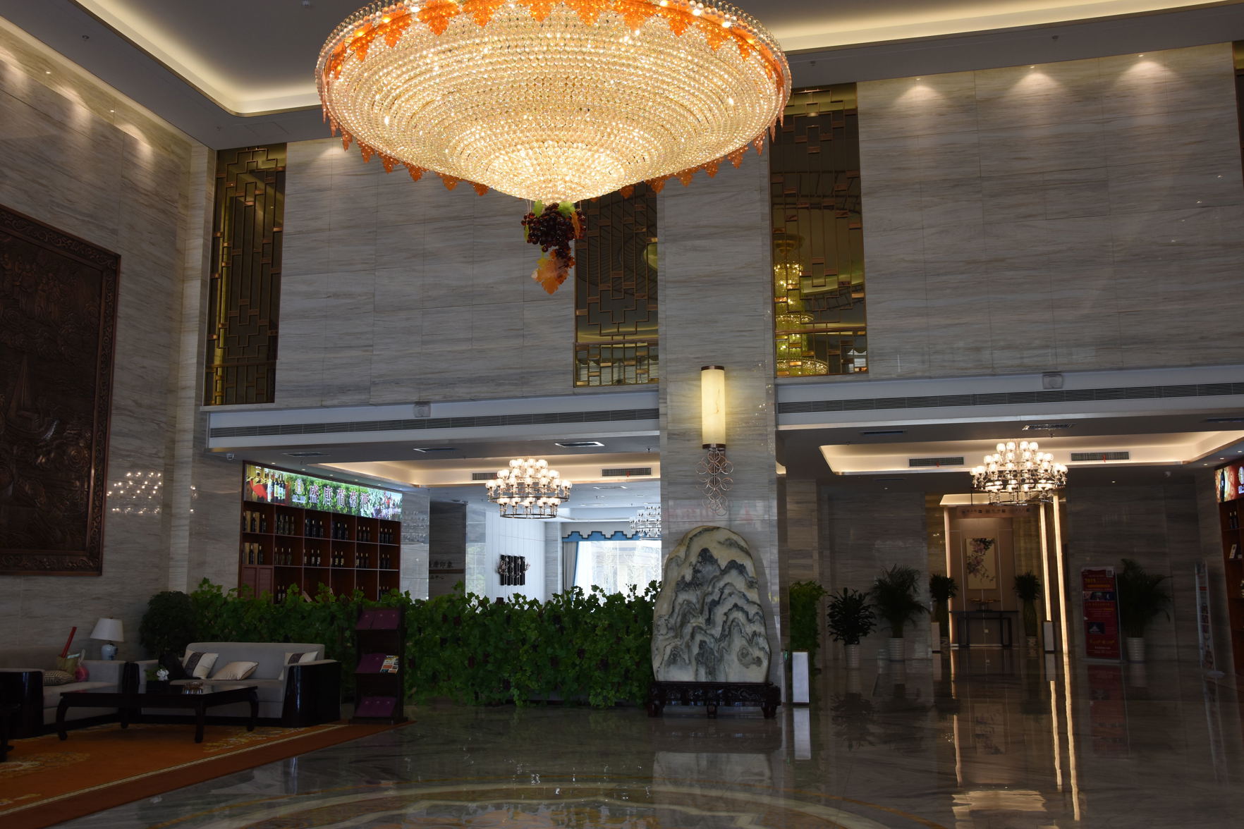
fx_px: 1140
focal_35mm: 33
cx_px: 622
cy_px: 414
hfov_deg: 57.2
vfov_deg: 40.0
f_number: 8
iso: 250
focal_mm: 22
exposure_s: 1/40
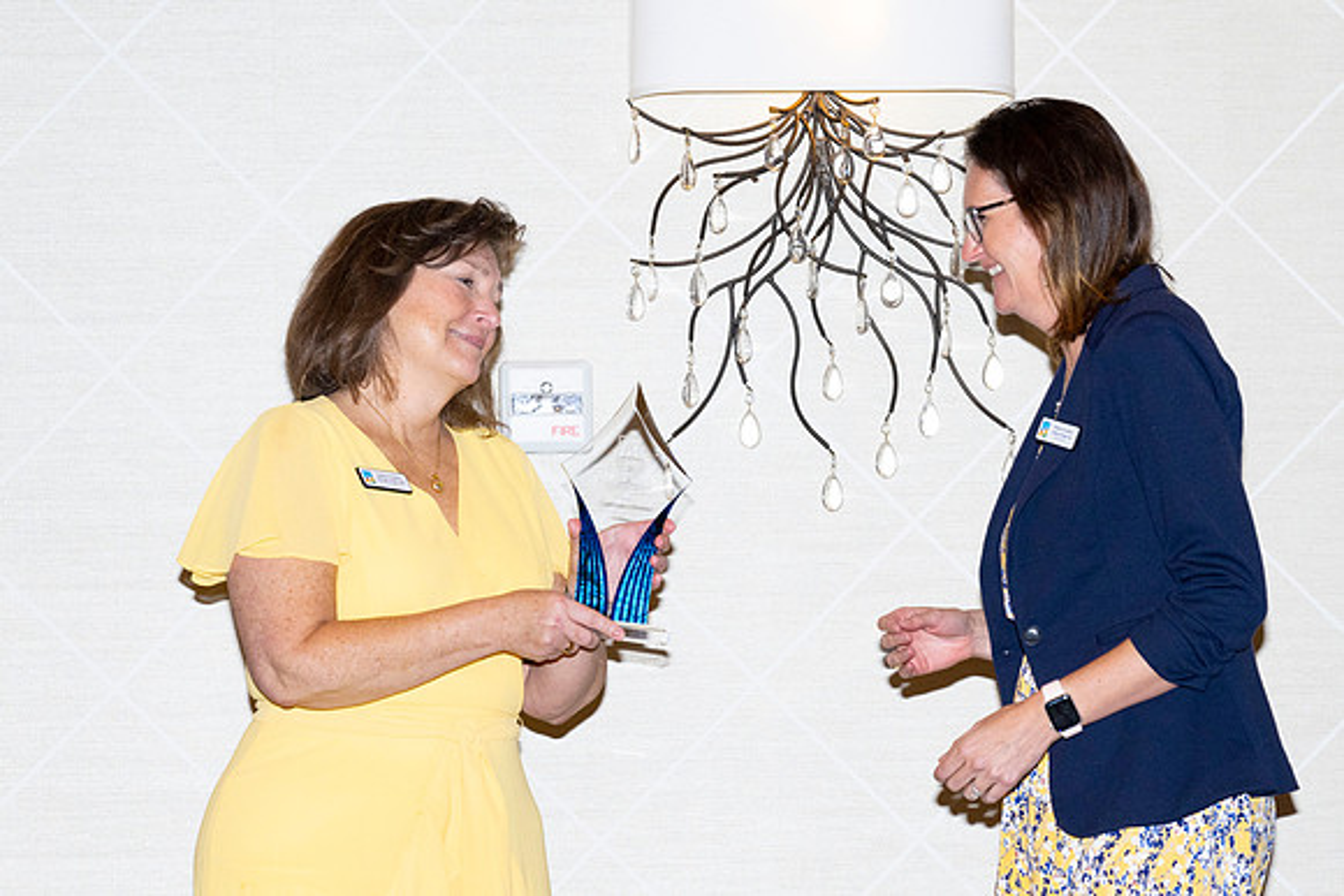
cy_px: 599
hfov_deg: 16.3
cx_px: 672
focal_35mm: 126
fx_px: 4705
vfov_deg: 10.9
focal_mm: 83
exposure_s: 1/200
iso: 800
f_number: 5.6
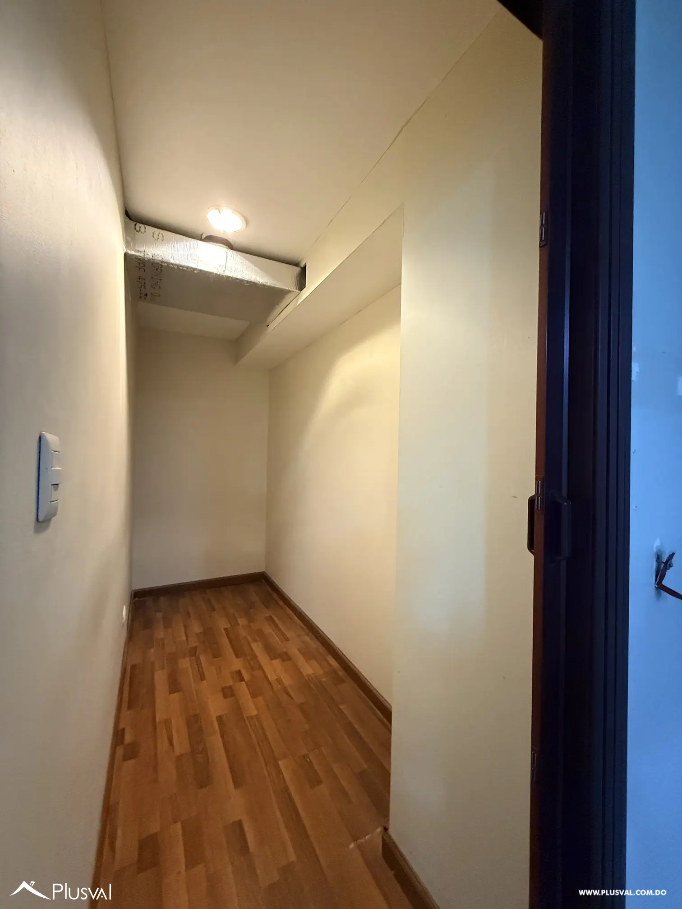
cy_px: 454
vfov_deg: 102.1
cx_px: 341
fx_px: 368
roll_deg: -2.1
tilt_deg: +0.6
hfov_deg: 85.7
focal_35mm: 14
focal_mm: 2.22
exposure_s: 1/60
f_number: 2.2
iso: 800
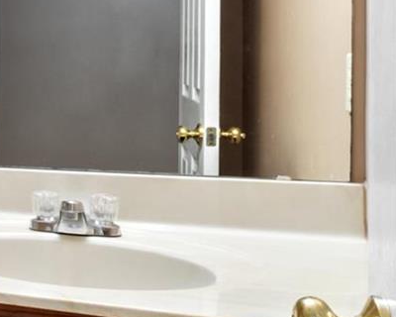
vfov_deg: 25.3
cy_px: 107
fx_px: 703
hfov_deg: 22.5
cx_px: -267
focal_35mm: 60
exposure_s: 1/15
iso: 400
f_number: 10
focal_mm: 8
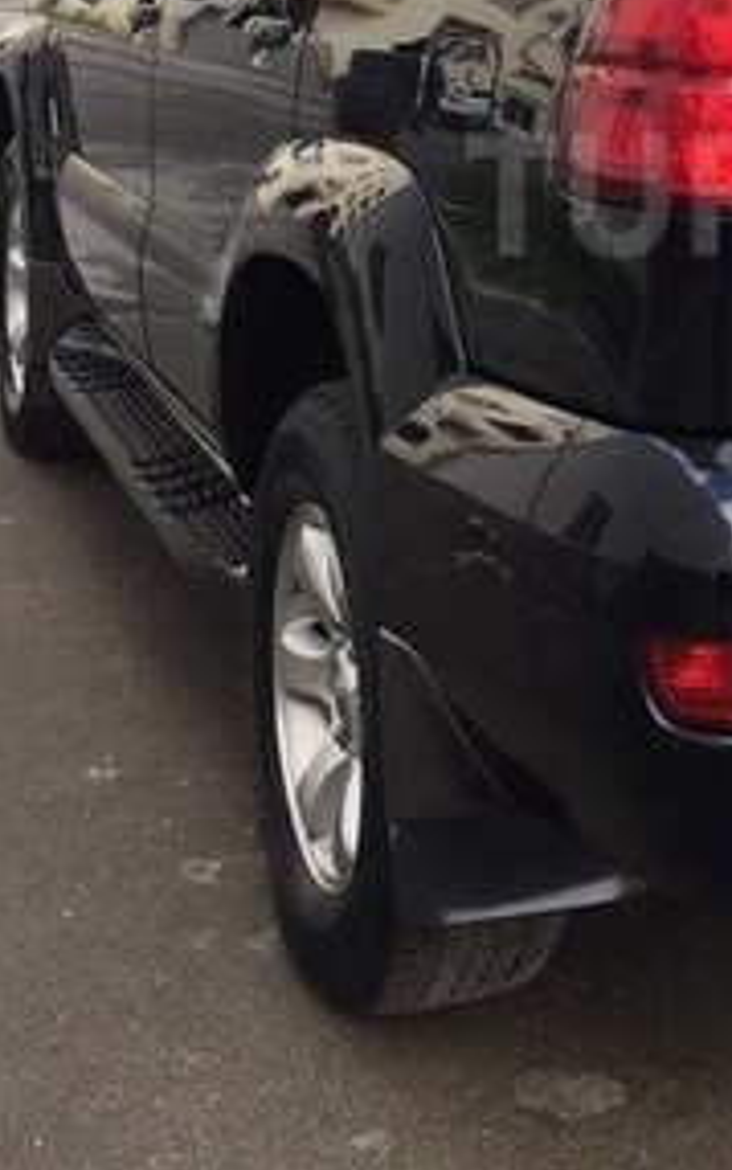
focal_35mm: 71
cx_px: 883
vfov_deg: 28.2
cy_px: 194
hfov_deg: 17.5
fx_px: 2264
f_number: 2.2
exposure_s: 1/395
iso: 32
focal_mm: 4.15
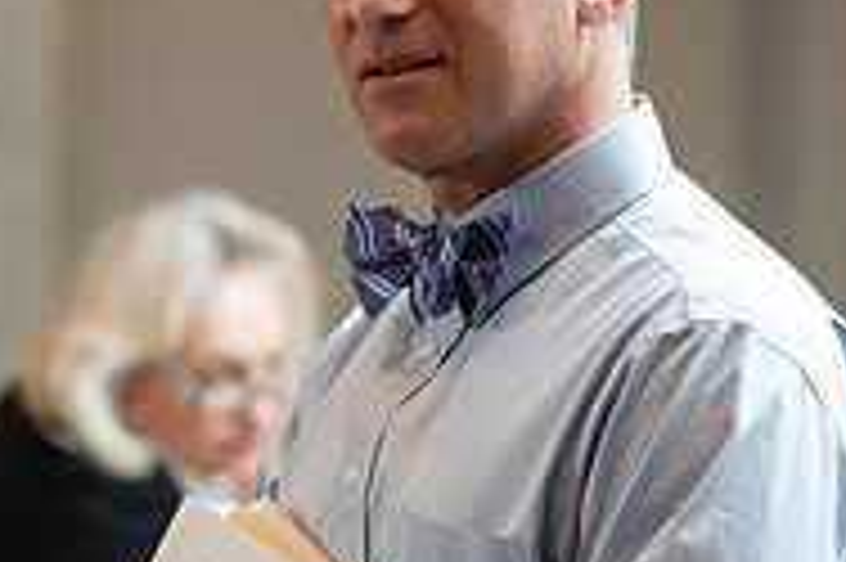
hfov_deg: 6.1
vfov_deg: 4.0
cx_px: 50
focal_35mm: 340
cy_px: 411
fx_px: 7983
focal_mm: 110
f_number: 3.5
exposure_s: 1/160
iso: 1250
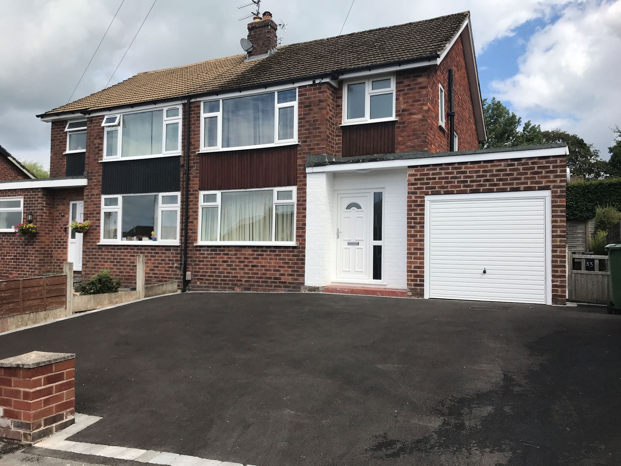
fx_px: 502
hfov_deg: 63.4
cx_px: 310
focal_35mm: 28
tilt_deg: +4.5
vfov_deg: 49.7
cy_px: 233
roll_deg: -0.8
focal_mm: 3.99
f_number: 1.8
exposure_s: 1/2283
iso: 20
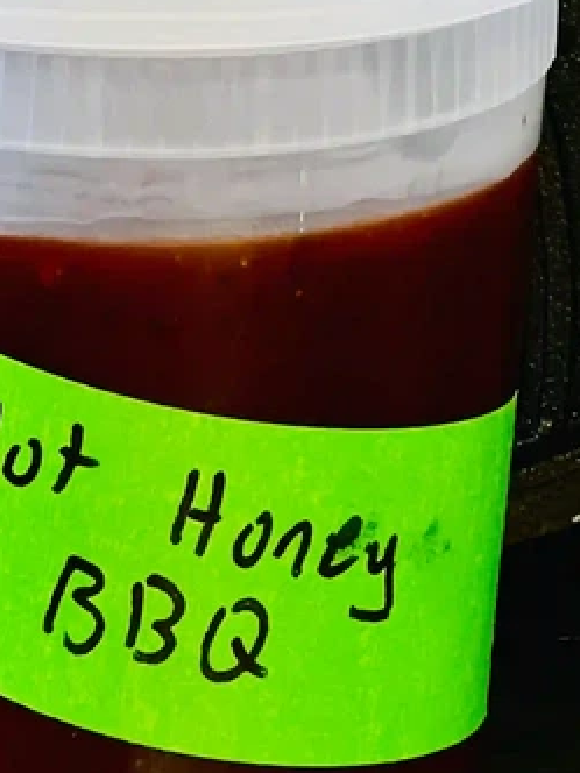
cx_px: 233
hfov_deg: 7.4
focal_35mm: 201
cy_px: 44
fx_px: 4490
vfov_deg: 9.8
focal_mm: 9
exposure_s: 1/60
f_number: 2.8
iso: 500
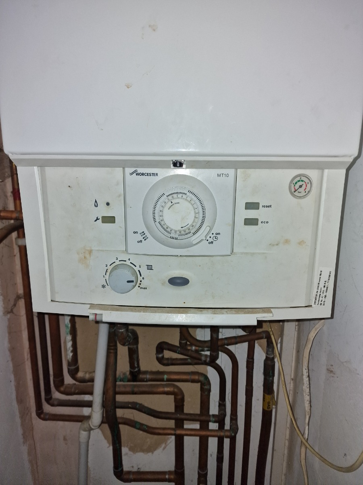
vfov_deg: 73.9
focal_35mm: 23
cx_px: 182
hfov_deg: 58.9
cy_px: 242
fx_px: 322
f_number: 1.8
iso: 50
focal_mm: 6.4
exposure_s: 1/50
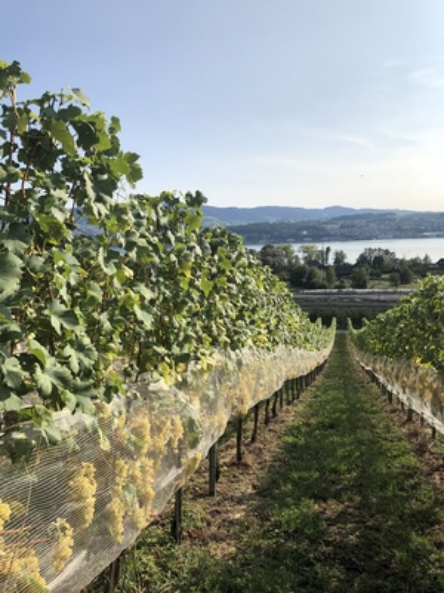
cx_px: 222
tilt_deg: -6.7
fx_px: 479
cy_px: 296
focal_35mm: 28
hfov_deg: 49.7
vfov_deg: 63.4
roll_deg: +2.7
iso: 25
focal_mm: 3.99
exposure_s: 1/3003
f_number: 1.8
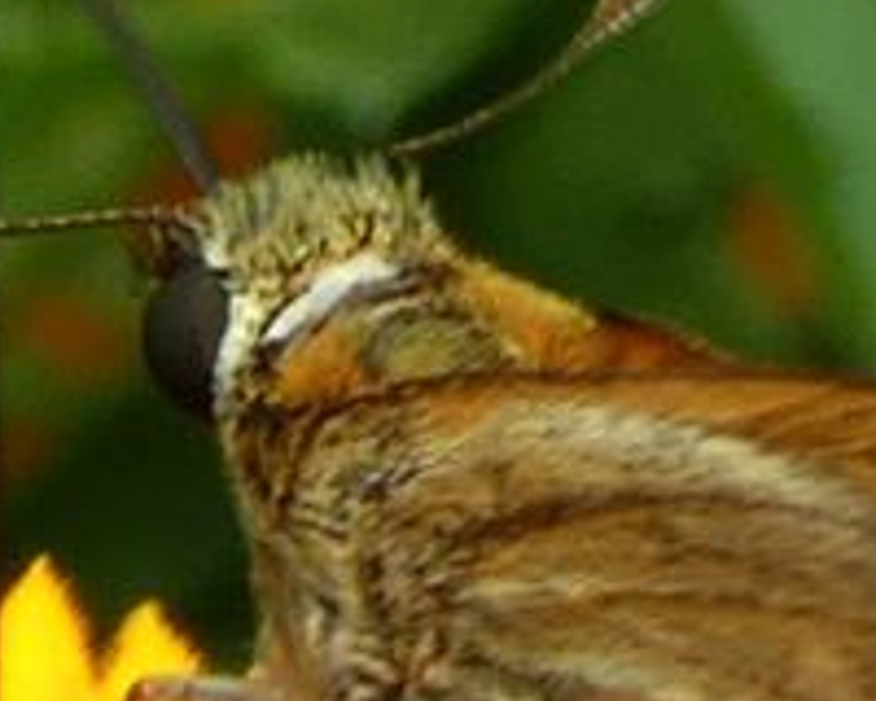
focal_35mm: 533
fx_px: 13819
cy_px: 1069
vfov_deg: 2.9
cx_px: 265
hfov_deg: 3.6
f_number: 5.2
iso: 80
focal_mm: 22.9
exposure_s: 1/80
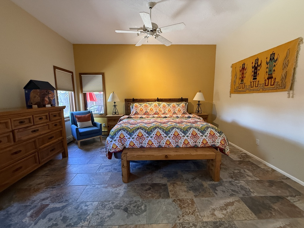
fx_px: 123
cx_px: 152
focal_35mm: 14
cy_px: 114
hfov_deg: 102.1
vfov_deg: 85.7
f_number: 2.2
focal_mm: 2.22
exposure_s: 1/60
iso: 400
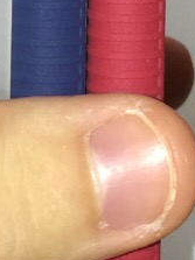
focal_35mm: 156
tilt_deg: -59.5
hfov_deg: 9.5
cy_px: 13
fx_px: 1173
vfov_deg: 12.5
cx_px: 35
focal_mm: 4.15
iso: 50
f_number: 2.2
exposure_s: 1/15
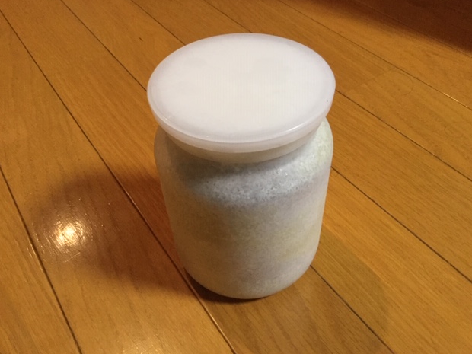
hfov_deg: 56.8
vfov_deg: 44.2
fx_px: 436
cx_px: 238
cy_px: 177
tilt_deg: -46.1
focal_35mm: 32
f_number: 2.4
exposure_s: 1/30
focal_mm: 3.3
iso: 160
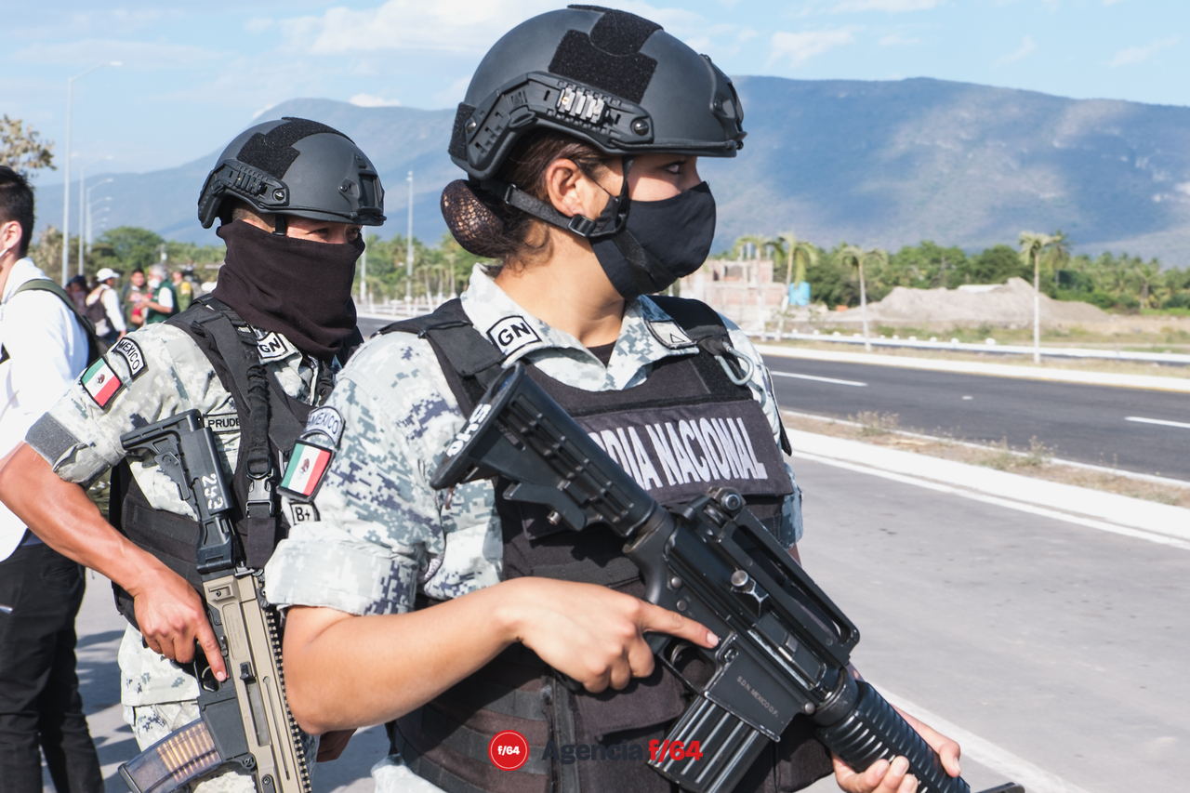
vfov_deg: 23.8
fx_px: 1884
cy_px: 396
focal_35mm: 57
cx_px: 595
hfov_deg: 35.1
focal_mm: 38
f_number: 5.6
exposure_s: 1/250
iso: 160
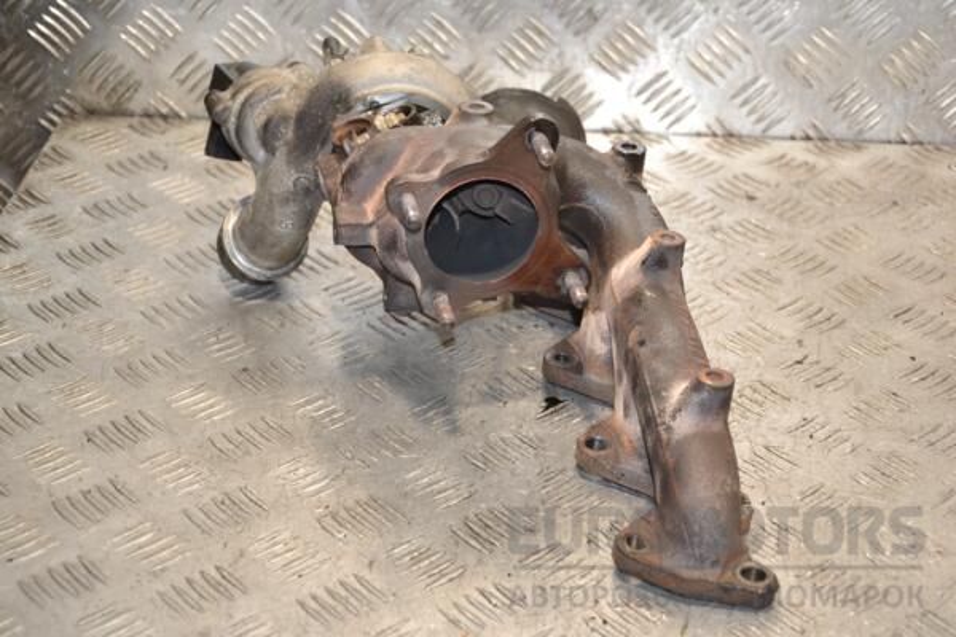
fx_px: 1992
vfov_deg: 18.2
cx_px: 478
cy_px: 318
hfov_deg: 27.0
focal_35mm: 75
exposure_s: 1/200
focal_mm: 50
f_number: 5.6
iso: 800
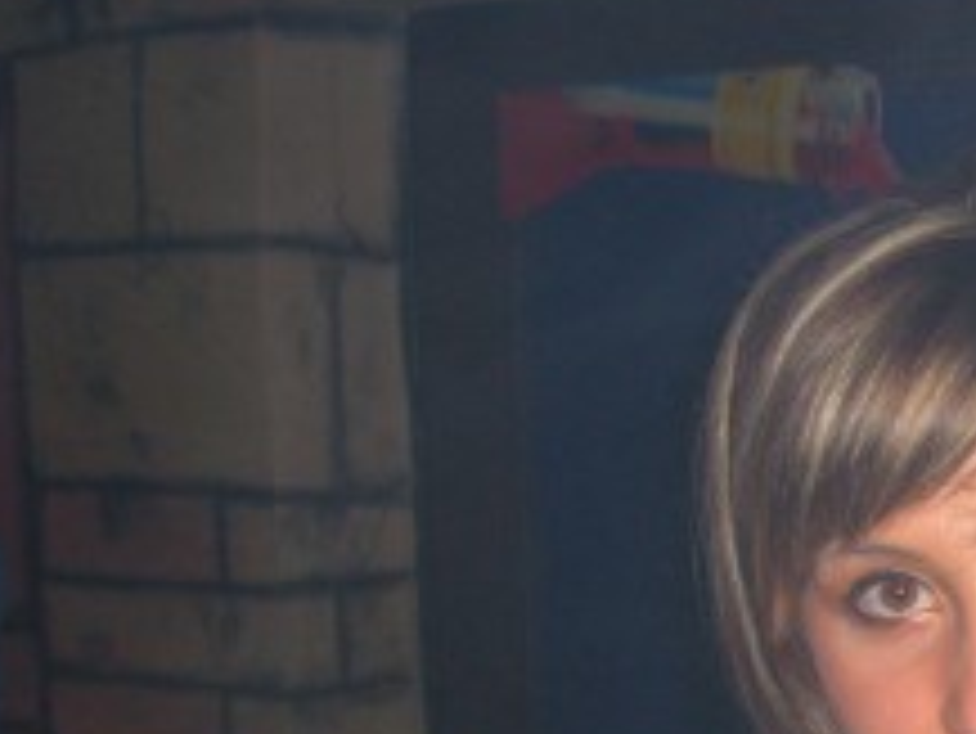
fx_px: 2962
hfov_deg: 17.3
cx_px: 1336
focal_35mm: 105
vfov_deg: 13.7
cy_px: 874
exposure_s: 1/60
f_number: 2.8
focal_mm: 7.9
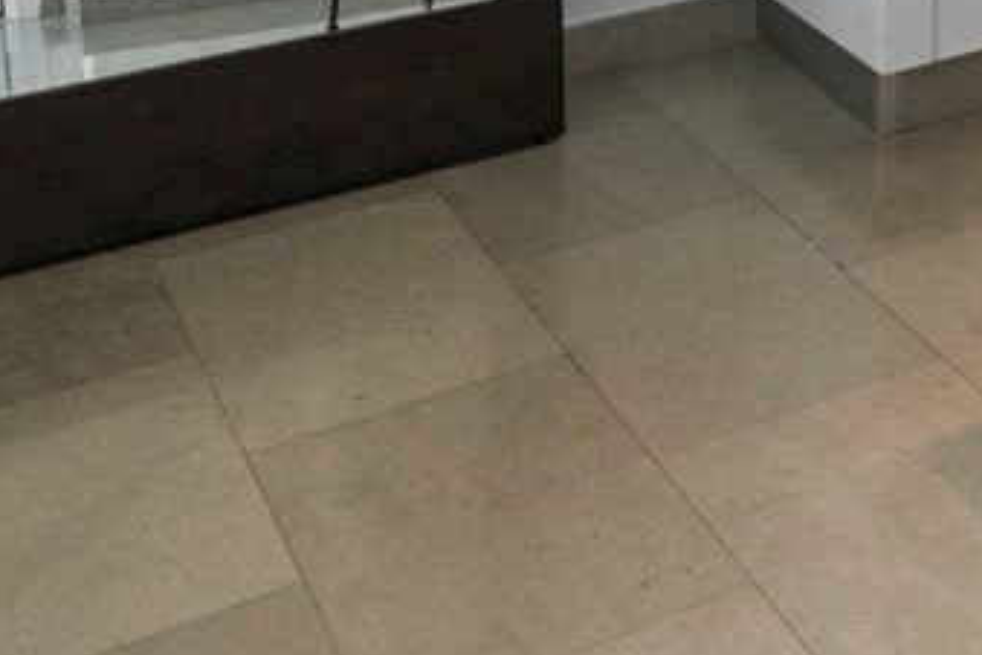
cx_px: 1847
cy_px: -767
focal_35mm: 80
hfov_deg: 18.6
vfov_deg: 13.7
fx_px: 2182
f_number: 5.6
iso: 1000
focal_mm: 16
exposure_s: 1/30
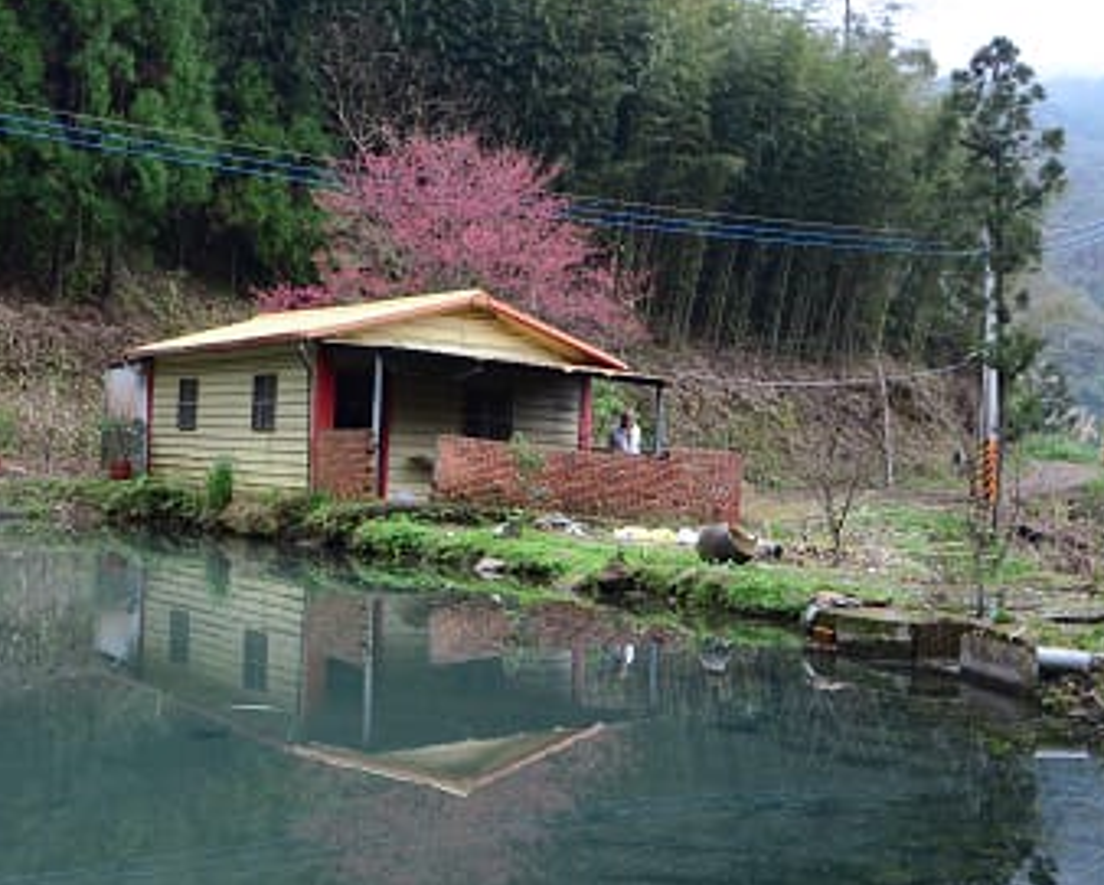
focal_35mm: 49
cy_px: 353
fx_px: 1595
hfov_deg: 37.6
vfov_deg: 30.9
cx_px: 336
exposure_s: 1/500
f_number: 3.5
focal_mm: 21
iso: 2500
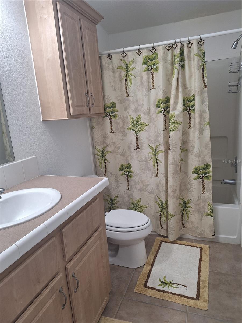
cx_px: 121
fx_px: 214
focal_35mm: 23
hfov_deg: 58.9
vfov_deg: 73.9
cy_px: 162
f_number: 1.8
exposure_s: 1/40
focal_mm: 5.54
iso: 100
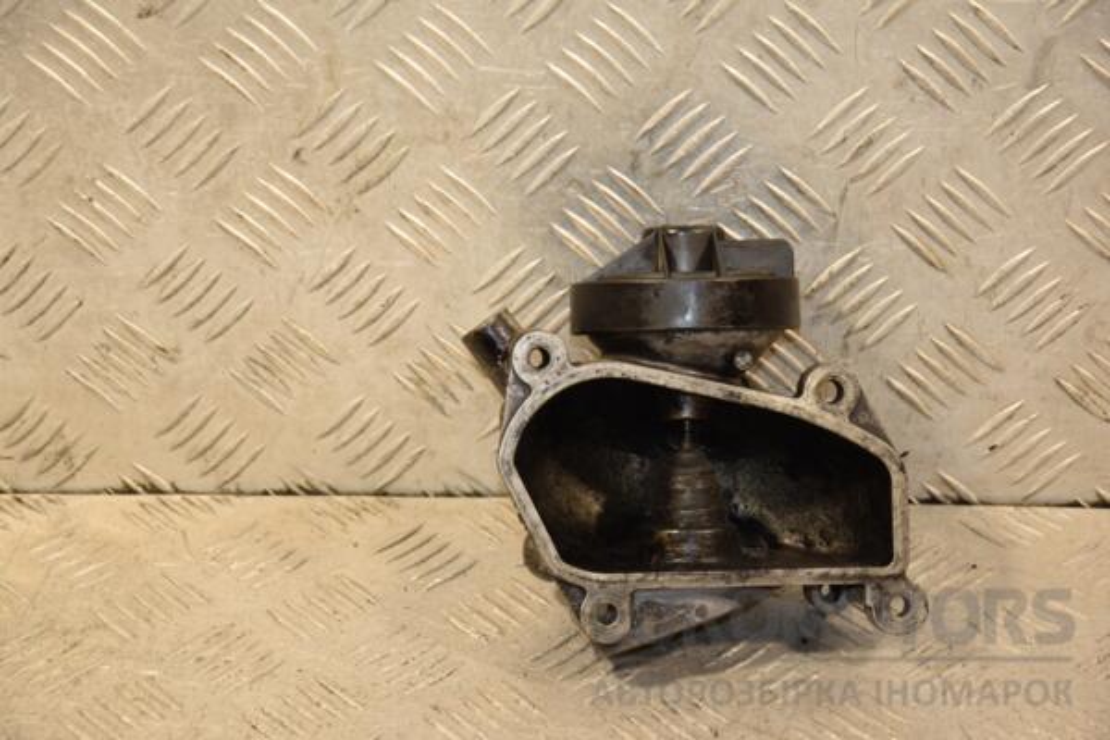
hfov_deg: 19.5
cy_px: 370
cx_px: 555
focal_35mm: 105
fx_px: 3237
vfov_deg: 13.0
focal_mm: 70
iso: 800
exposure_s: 1/125
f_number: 5.3
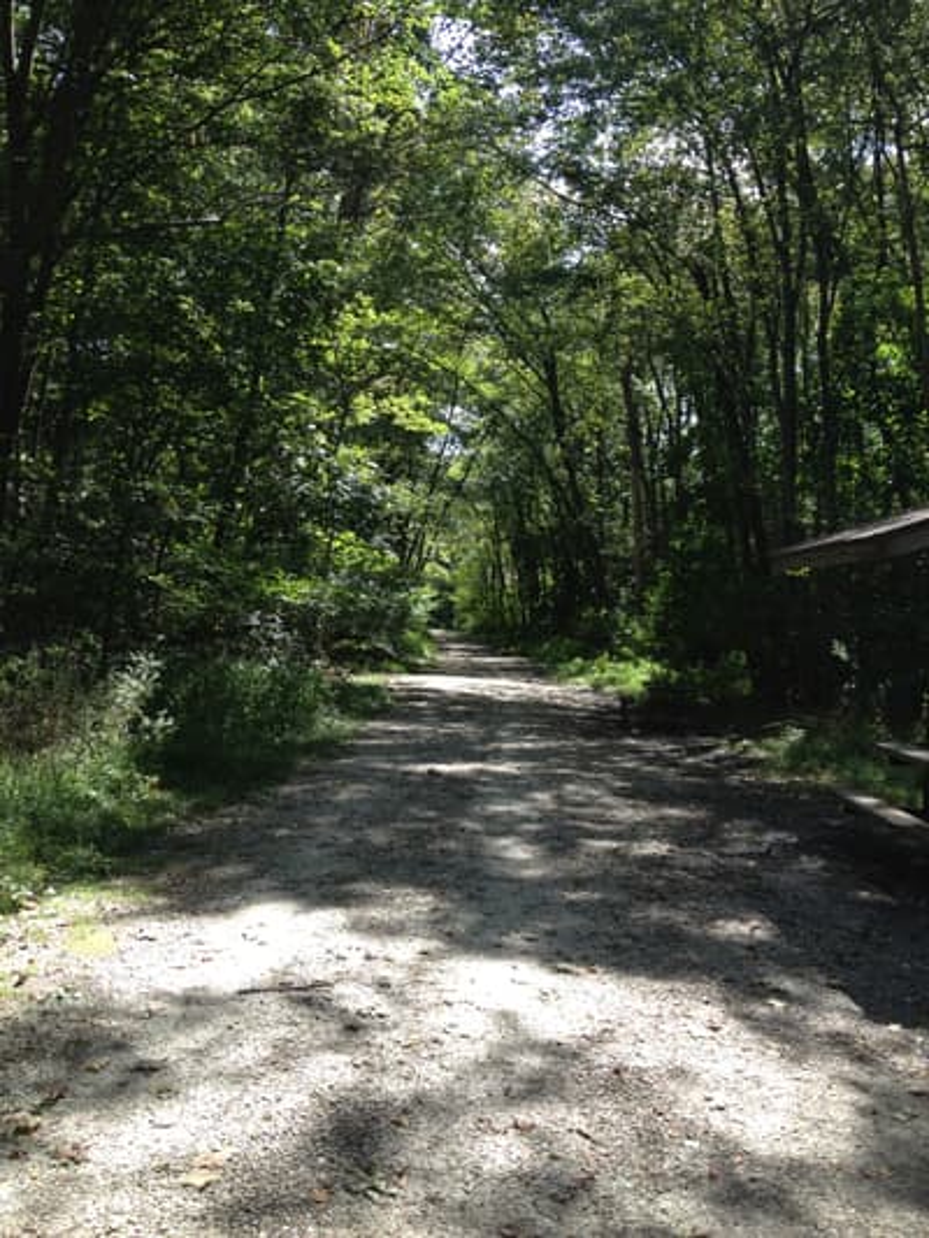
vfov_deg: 52.6
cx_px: 464
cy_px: 619
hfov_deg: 40.7
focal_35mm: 35
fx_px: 1252
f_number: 2.4
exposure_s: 1/289
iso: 64
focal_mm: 4.28
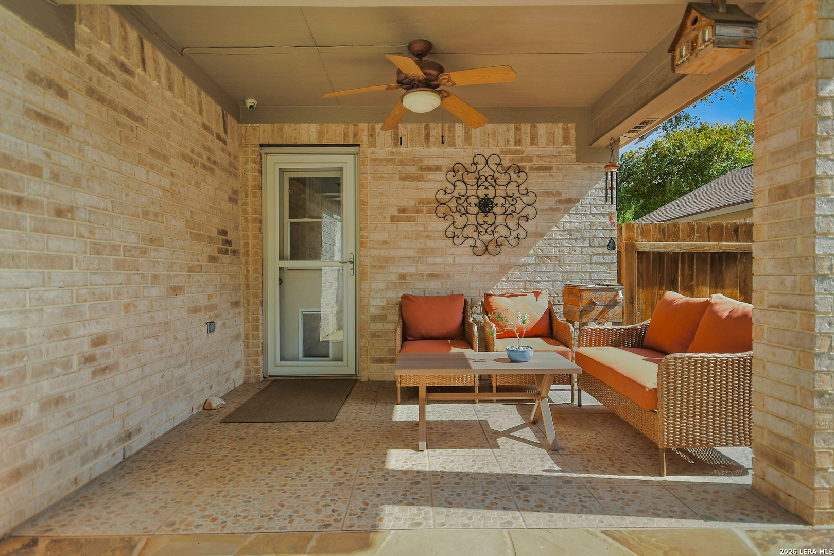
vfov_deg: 63.2
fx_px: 452
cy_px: 278
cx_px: 417
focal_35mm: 20
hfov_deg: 85.4
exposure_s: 1/250
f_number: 4.5
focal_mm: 13
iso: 125
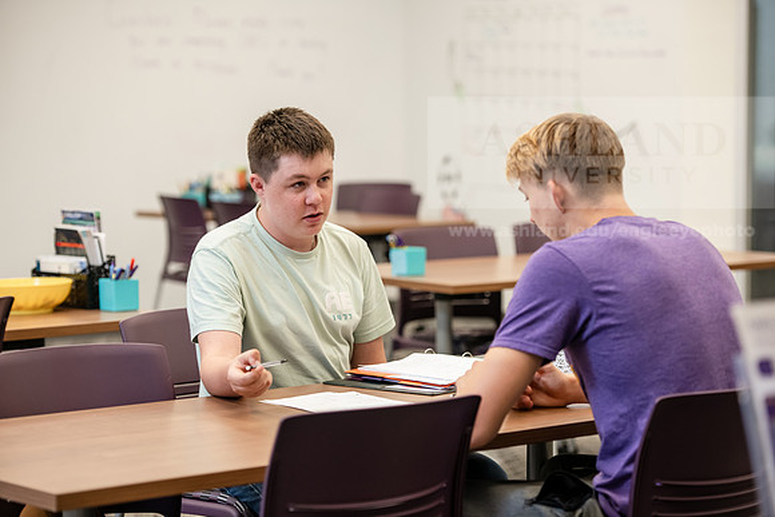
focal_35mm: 102
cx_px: 388
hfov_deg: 20.0
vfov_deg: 13.4
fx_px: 2196
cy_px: 258
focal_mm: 102
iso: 800
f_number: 3.2
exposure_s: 1/200
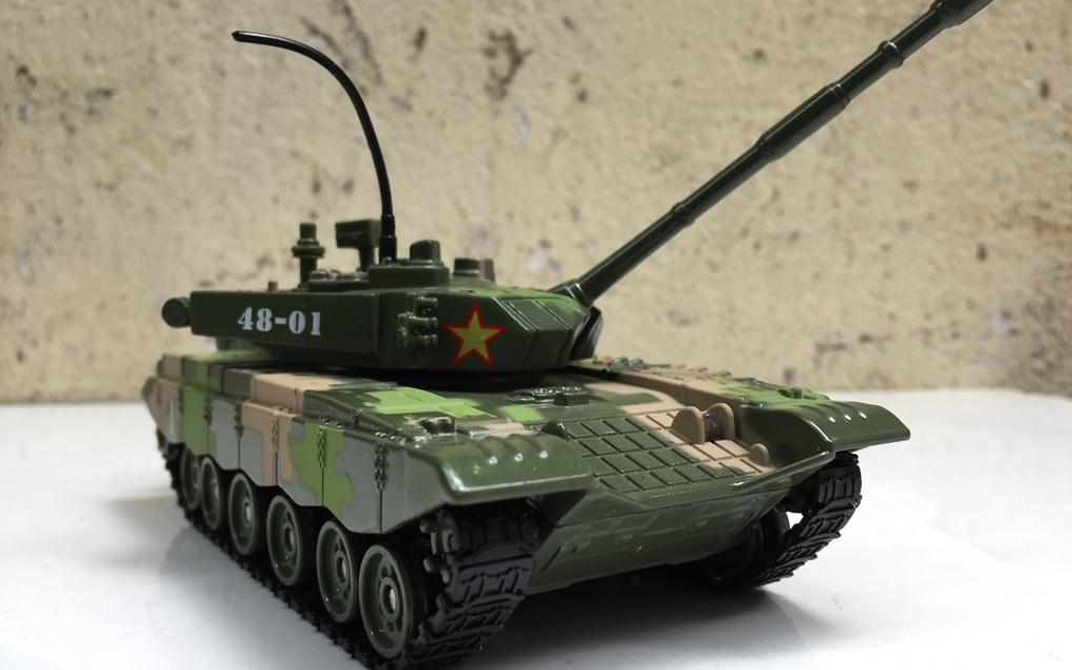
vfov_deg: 40.6
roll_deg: -2.0
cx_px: 540
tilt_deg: -5.0
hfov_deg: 61.2
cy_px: 341
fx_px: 906
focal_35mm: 31
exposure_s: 1/122
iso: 32
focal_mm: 4.15
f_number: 2.2
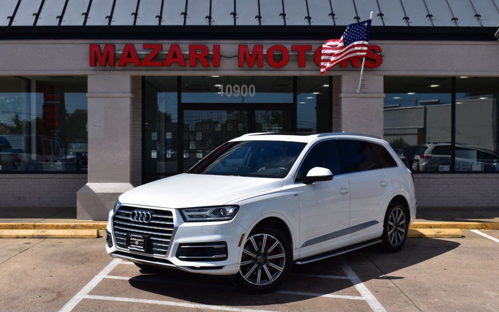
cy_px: 158
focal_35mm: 46
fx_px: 626
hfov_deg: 43.5
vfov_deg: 28.0
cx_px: 250
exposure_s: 1/500
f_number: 11
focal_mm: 30
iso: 220
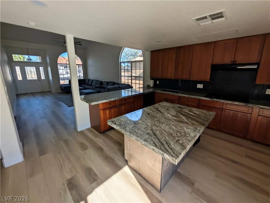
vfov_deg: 94.6
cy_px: 102
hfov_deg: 110.5
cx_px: 135
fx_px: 94
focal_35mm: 12
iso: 55
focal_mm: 2.02
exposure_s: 1/720
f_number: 1.7
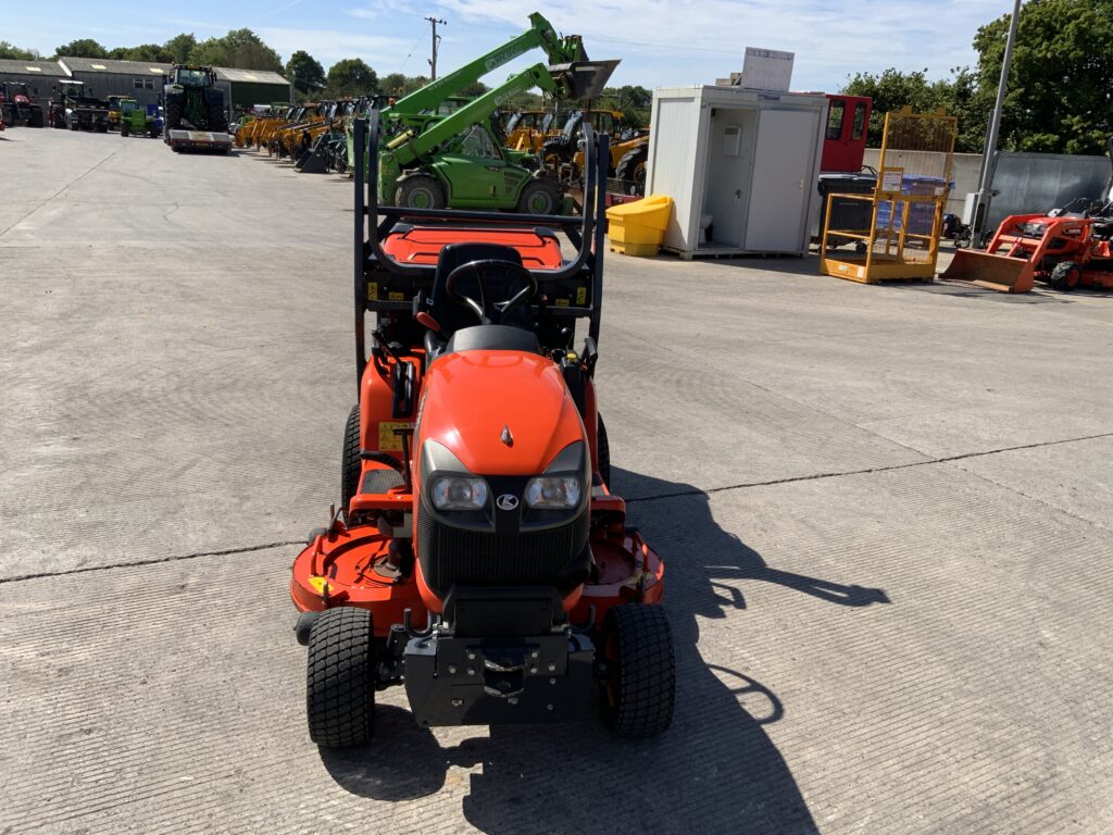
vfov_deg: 48.2
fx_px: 932
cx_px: 556
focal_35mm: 29
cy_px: 418
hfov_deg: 61.7
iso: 16
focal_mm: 3
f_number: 1.8
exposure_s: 1/1912
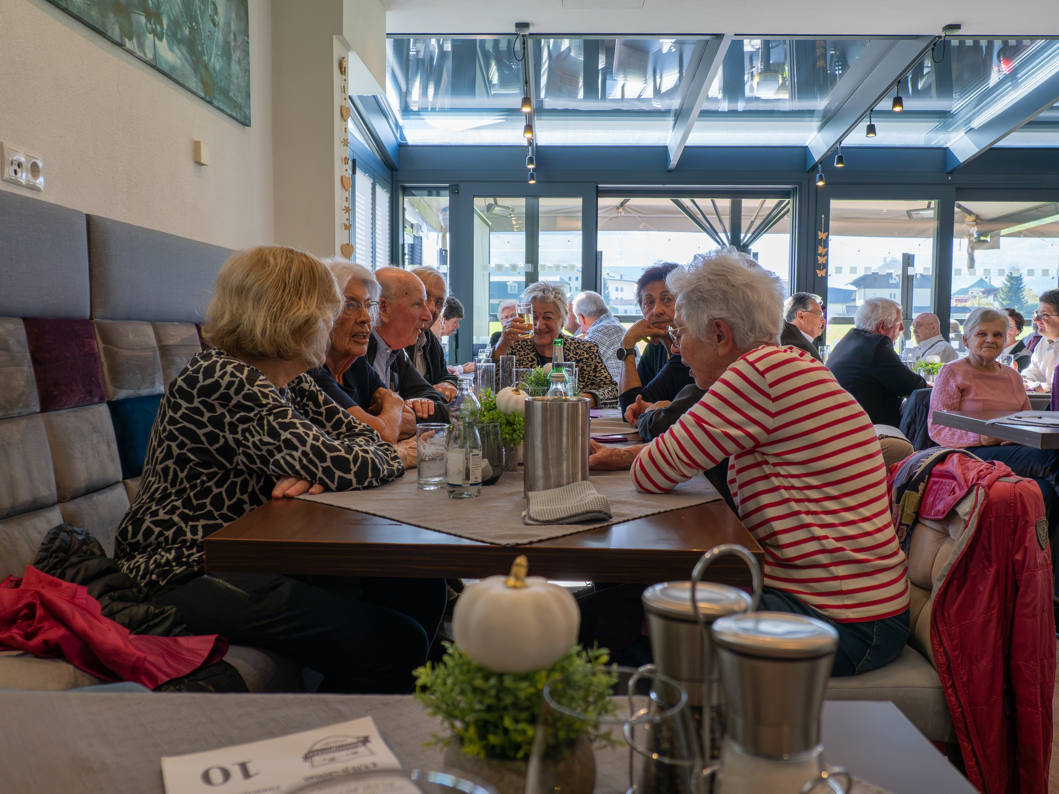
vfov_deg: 46.8
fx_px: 918
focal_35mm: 30
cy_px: 397
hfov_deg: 60.0
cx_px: 530
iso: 400
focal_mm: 15
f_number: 4
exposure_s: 1/200
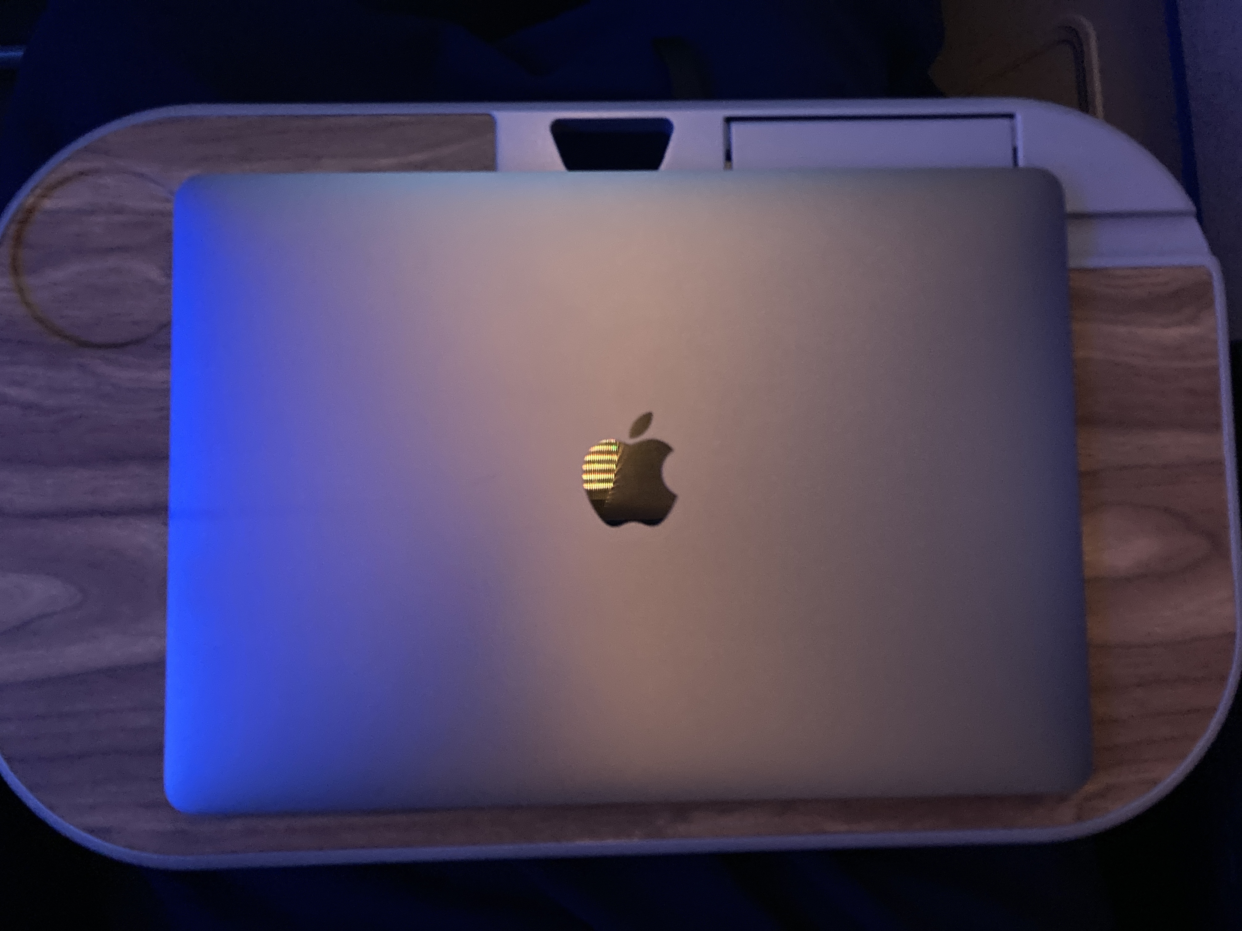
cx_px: 621
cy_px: 466
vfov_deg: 49.7
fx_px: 1005
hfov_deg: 63.4
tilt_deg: -78.7
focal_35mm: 28
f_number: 1.8
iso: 640
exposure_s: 1/20
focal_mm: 3.99
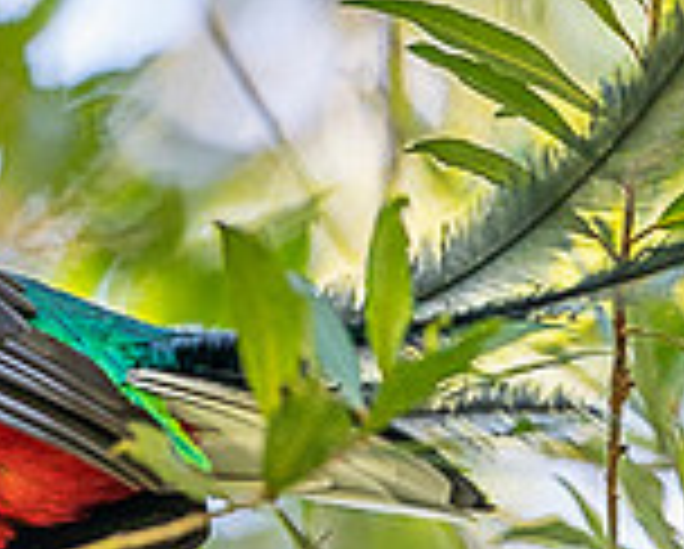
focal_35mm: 1787
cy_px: 288
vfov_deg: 0.9
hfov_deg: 1.1
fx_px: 36222
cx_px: 63
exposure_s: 1/250
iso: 1600
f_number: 4
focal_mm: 500
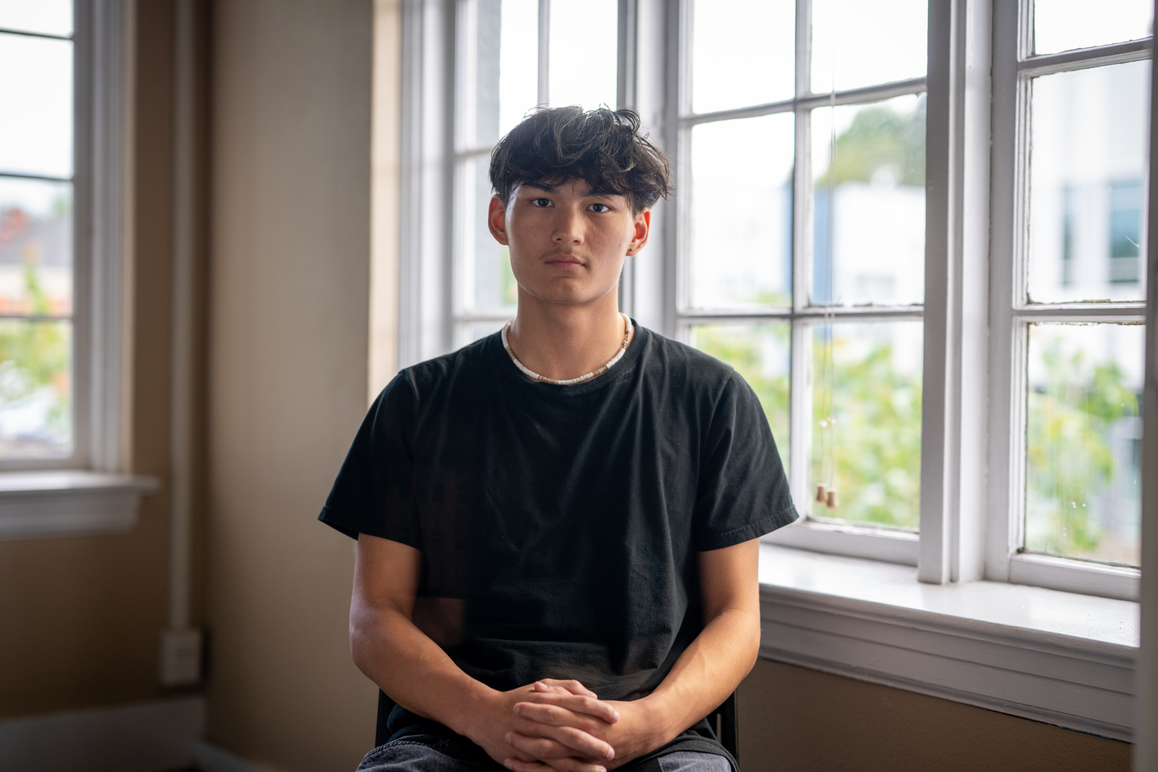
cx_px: 579
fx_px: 1608
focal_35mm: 50
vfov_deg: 27.0
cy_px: 386
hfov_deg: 39.6
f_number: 1.8
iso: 400
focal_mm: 50
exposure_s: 1/80
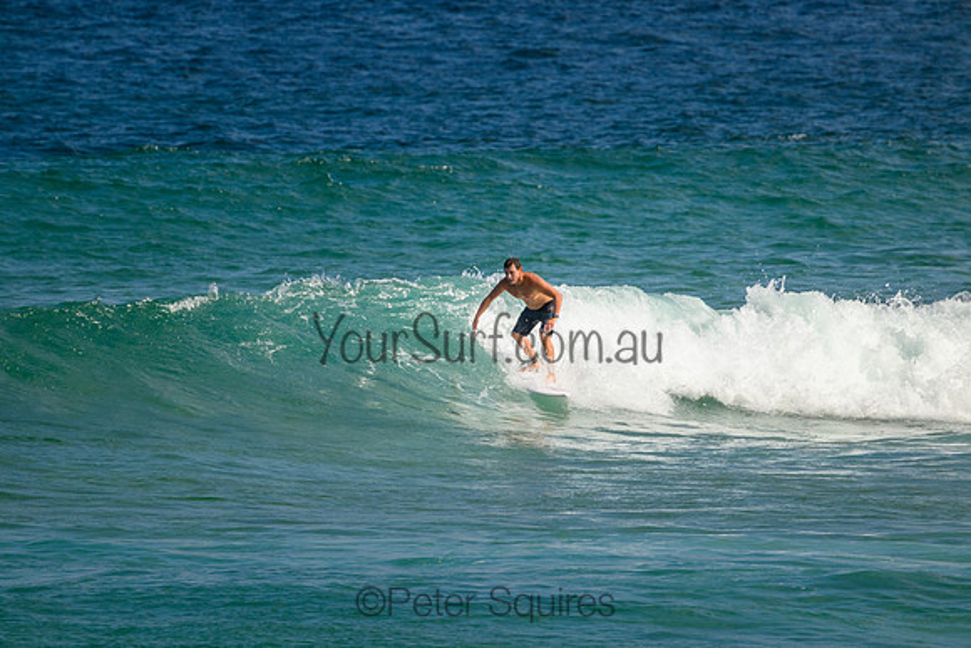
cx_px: 486
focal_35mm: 800
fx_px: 21582
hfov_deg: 2.6
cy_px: 324
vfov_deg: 1.7
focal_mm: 800
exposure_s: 1/2000
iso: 900
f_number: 11
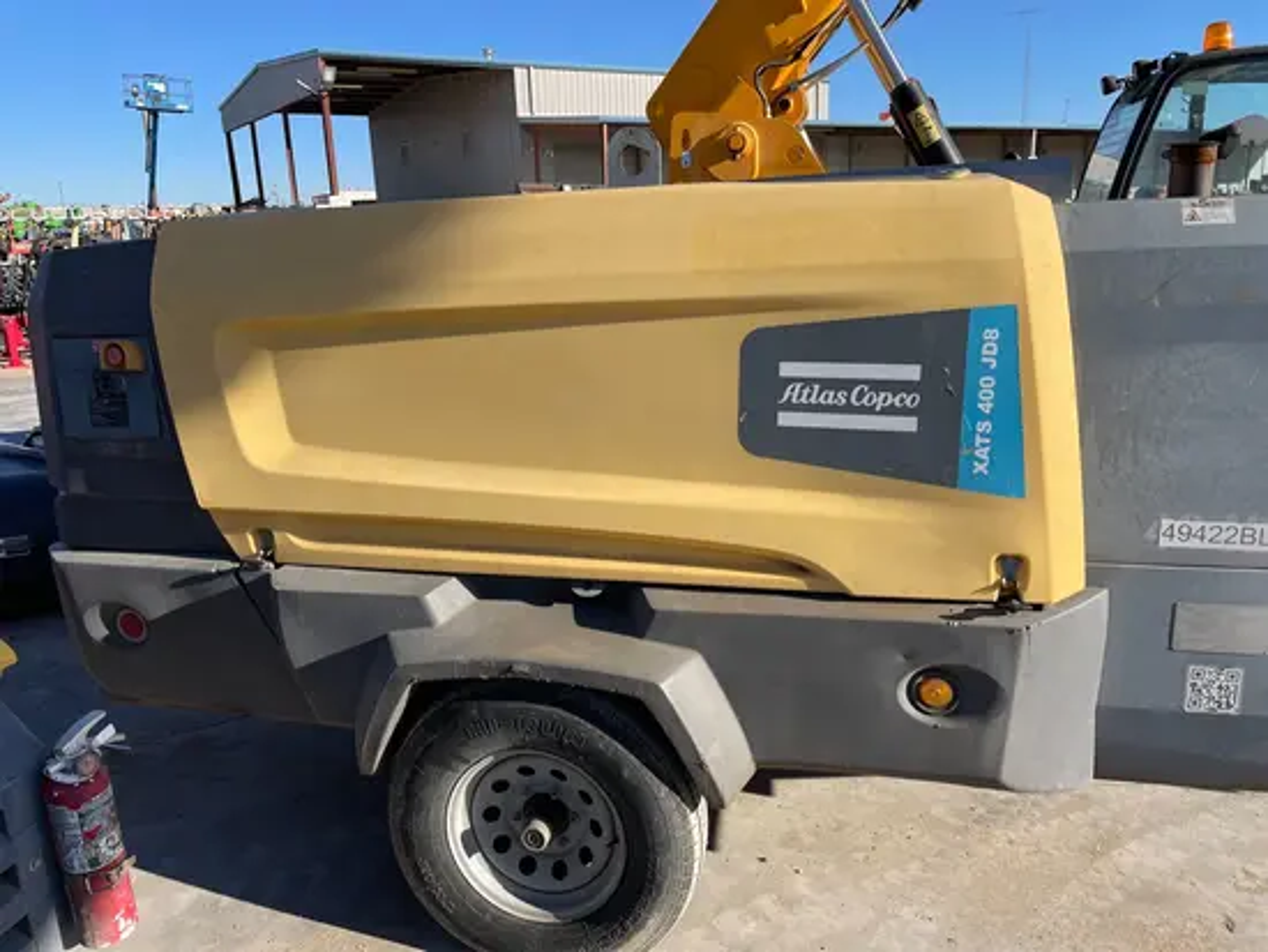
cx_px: 634
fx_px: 953
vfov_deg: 53.1
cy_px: 476
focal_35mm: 26
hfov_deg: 67.3
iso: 50
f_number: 1.6
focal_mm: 4.2
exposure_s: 1/3731
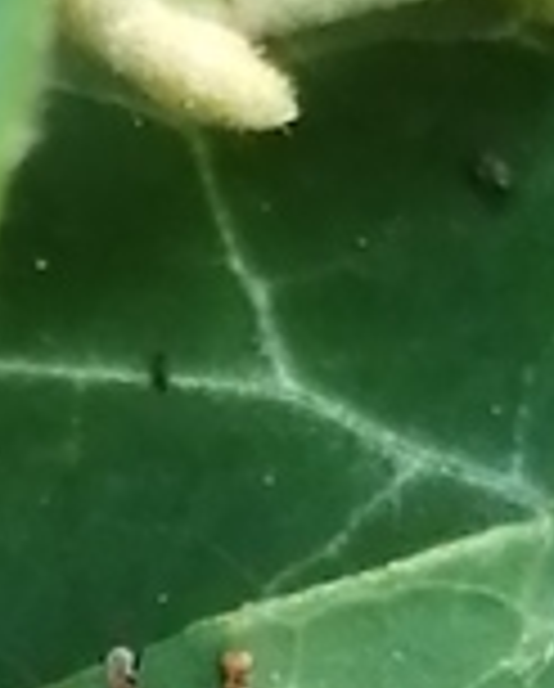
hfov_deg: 3.7
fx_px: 8664
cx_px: 252
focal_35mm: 424
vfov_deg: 4.5
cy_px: 1187
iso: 64
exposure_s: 1/60
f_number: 1.8
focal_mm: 3.46
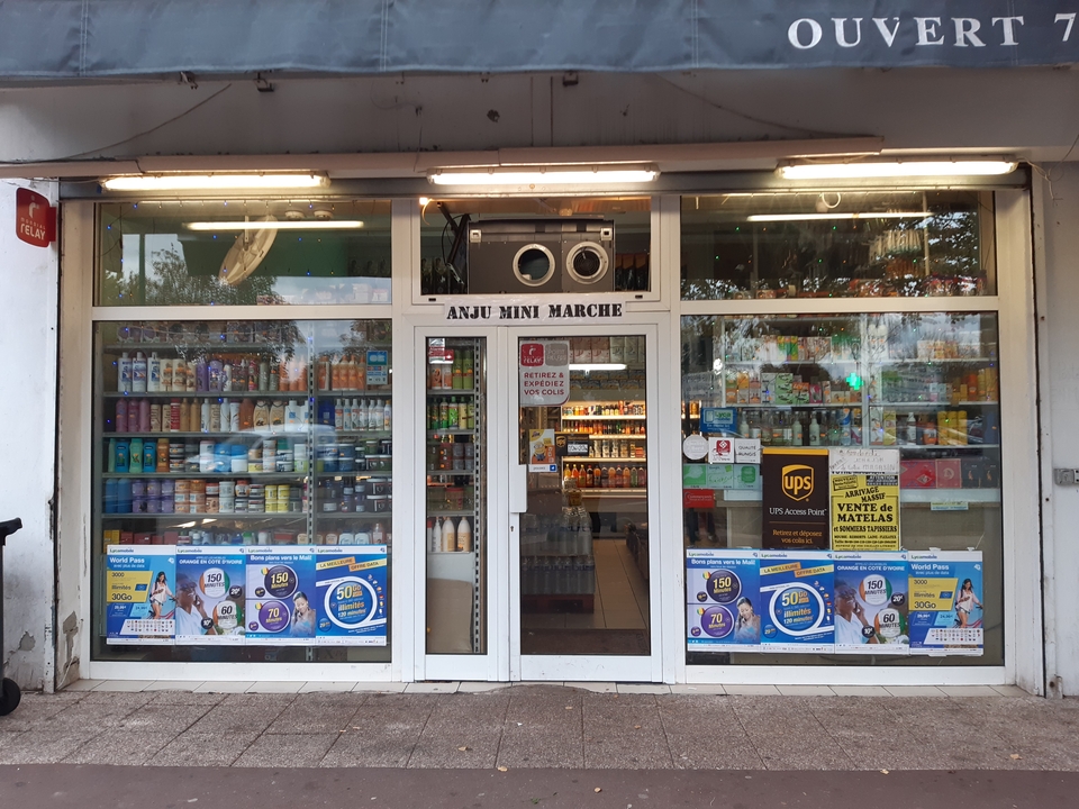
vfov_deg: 53.1
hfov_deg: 67.3
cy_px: 404
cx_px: 540
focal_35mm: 26
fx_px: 810
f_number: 1.7
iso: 80
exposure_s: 1/100
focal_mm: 3.92
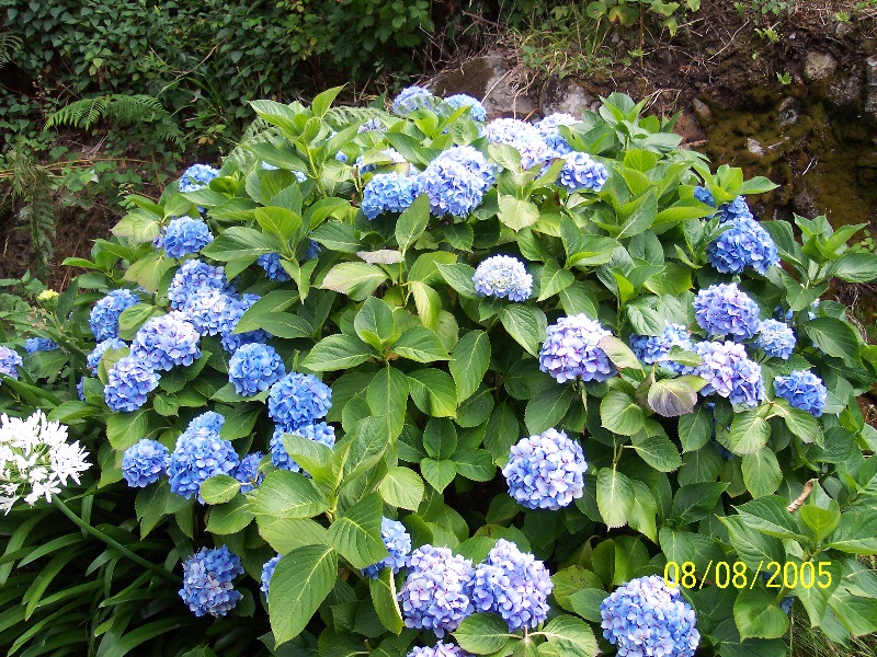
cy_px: 328
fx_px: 963
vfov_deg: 37.7
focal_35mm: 38
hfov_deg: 49.0
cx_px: 438
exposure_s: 1/500
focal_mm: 8
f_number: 2.8
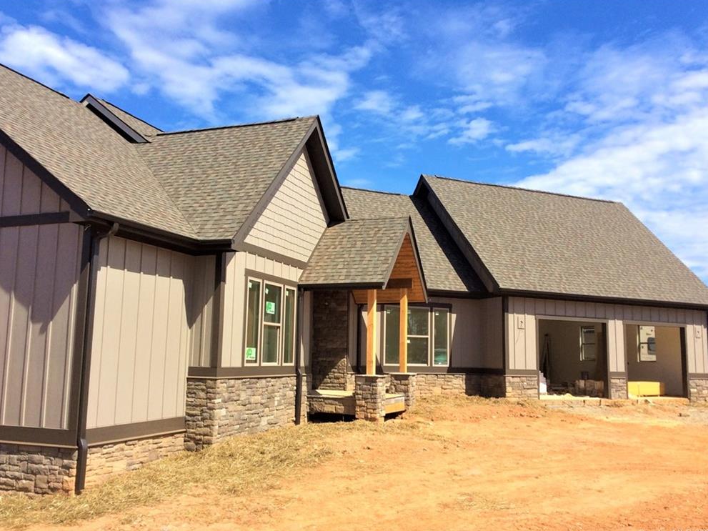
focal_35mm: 33
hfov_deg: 55.4
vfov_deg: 42.9
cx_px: 354
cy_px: 267
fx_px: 675
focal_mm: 3.3
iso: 32
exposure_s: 1/1431
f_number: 2.4
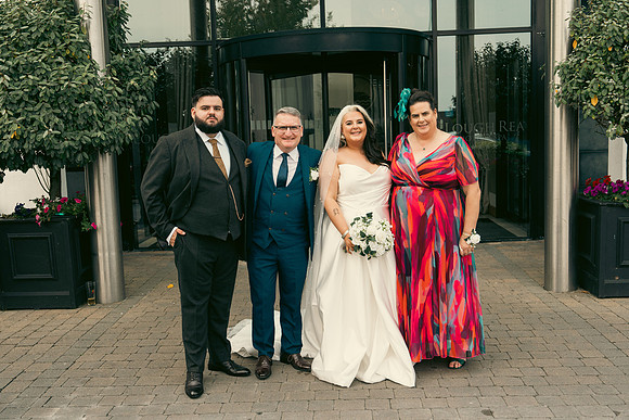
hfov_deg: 50.7
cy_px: 210
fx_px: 664
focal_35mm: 38
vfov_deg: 35.1
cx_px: 314
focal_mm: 38
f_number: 5
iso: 160
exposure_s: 1/250
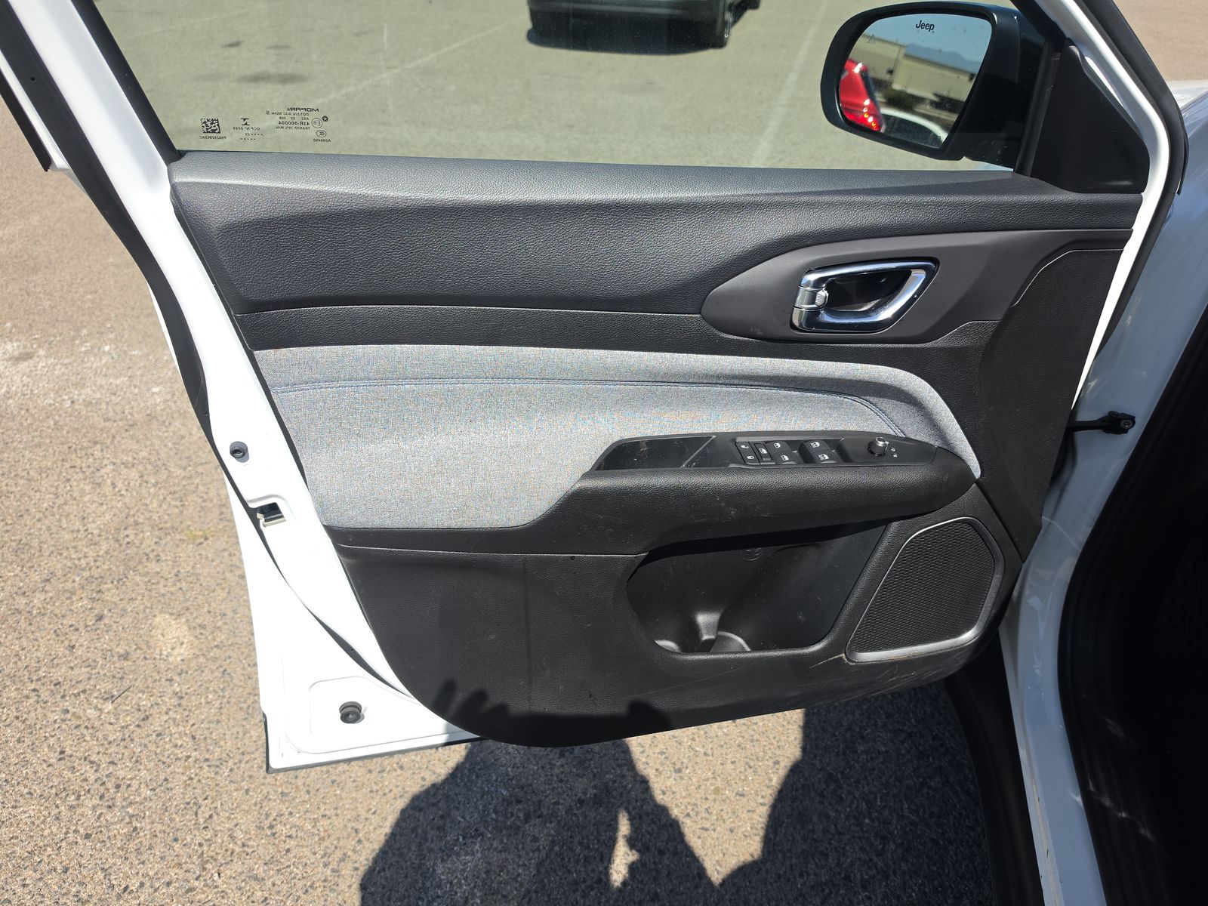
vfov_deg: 58.9
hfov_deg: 73.9
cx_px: 604
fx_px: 803
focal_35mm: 23
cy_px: 453
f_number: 1.4
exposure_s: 1/561
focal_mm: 6.5
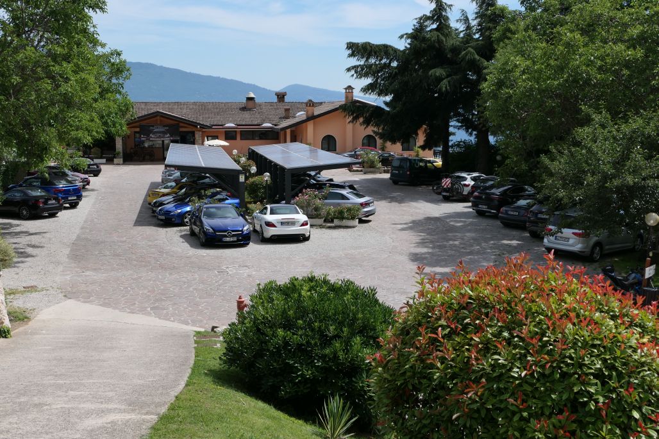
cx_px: 330
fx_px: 824
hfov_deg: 43.6
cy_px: 220
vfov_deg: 29.9
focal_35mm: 45
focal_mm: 16.24
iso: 125
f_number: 3.5
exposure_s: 1/1600
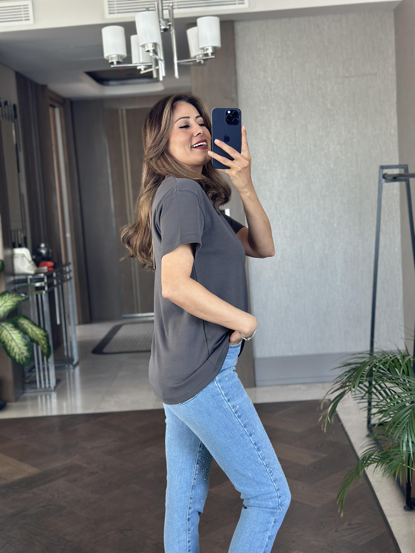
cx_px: 208
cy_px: 276
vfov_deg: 39.7
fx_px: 767
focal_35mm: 48
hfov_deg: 30.3
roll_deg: +3.1
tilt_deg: -16.7
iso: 125
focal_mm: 6.86
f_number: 1.78
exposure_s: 1/75
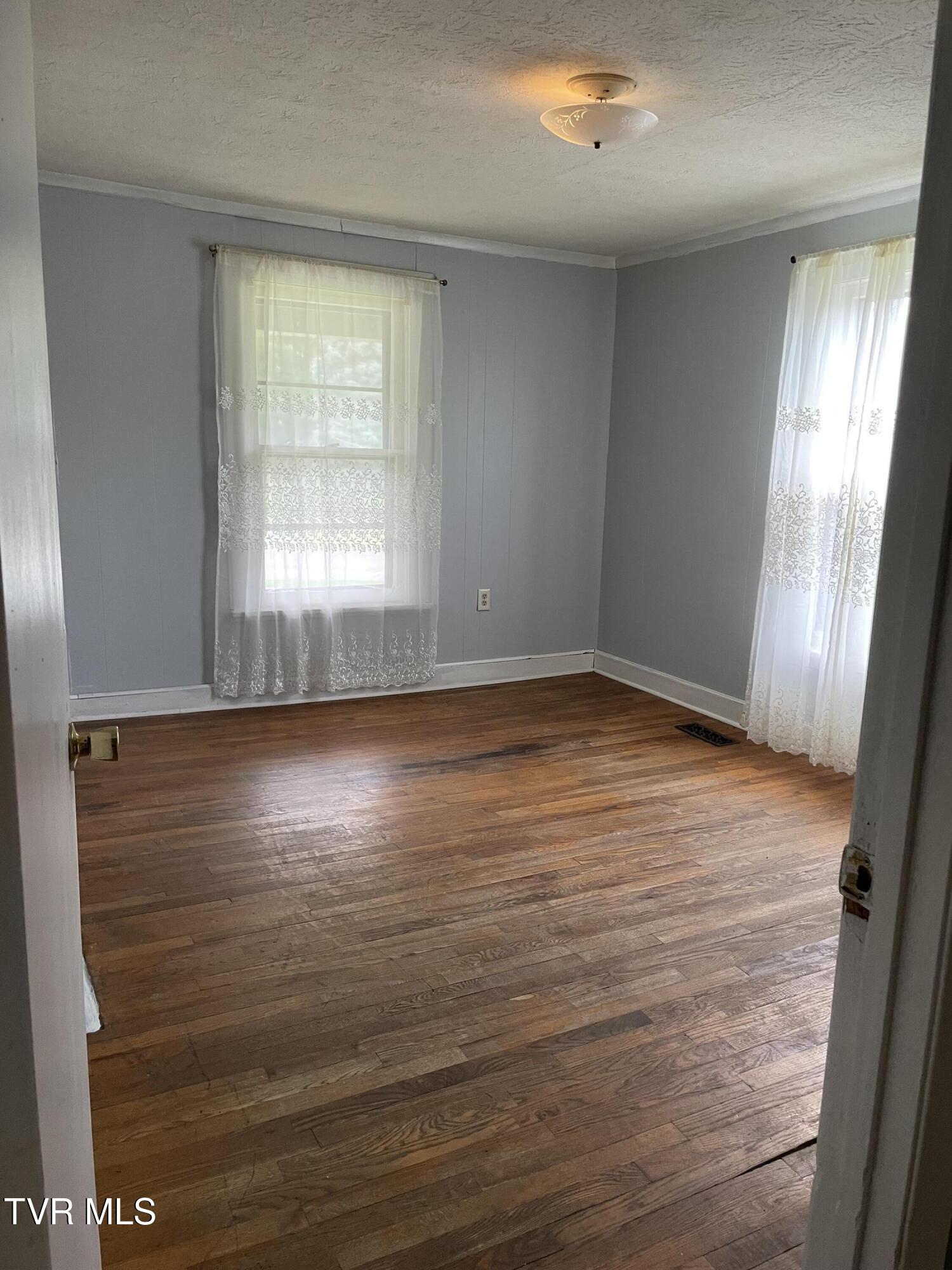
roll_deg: -3.0
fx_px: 953
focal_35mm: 26
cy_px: 635
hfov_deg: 53.1
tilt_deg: -10.3
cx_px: 476
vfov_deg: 67.3
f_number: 1.6
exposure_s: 1/60
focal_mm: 4.2
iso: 160
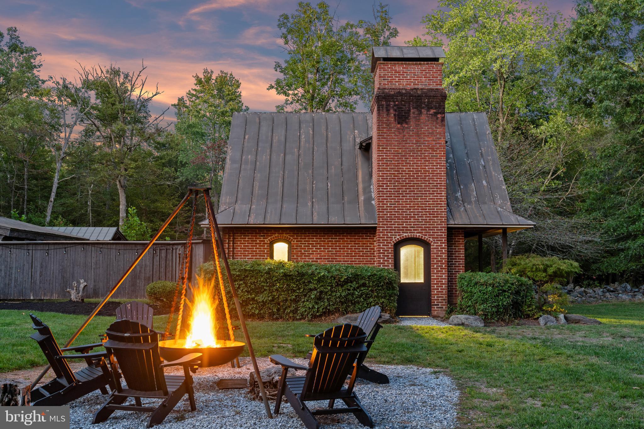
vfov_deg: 35.9
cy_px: 214
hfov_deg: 51.9
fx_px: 662
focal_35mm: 37
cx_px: 322
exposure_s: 5
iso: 500
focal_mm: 37
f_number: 8
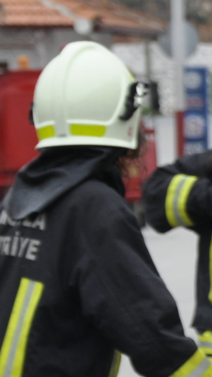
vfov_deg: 5.0
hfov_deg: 2.8
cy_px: 169
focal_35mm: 431
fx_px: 4306
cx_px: 517
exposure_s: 1/200
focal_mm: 70
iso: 200
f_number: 7.1
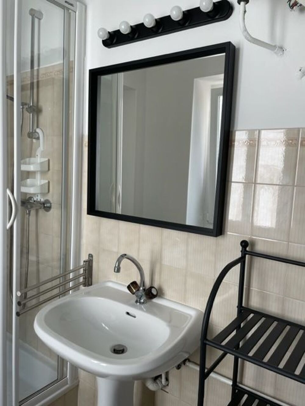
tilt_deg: -5.4
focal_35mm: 26
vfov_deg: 67.3
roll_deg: -2.7
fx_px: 305
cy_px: 203
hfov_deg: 53.1
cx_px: 152
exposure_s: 1/176
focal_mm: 4.2
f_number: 1.6
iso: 32
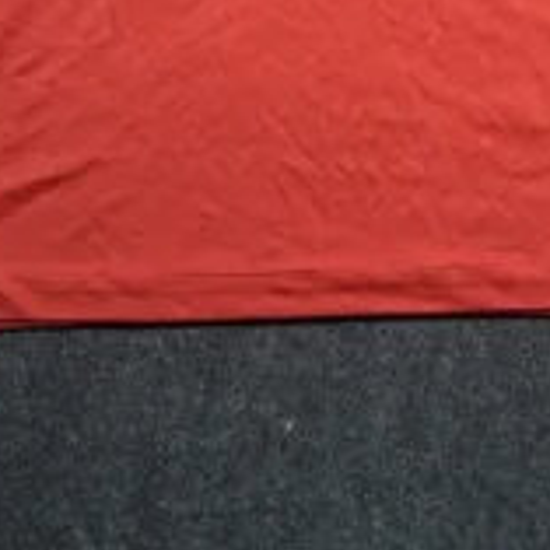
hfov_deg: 22.1
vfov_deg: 20.3
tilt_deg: -56.2
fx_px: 1402
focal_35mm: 78
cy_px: -166
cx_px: 368
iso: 100
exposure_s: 1/50
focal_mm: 5.7
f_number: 1.5
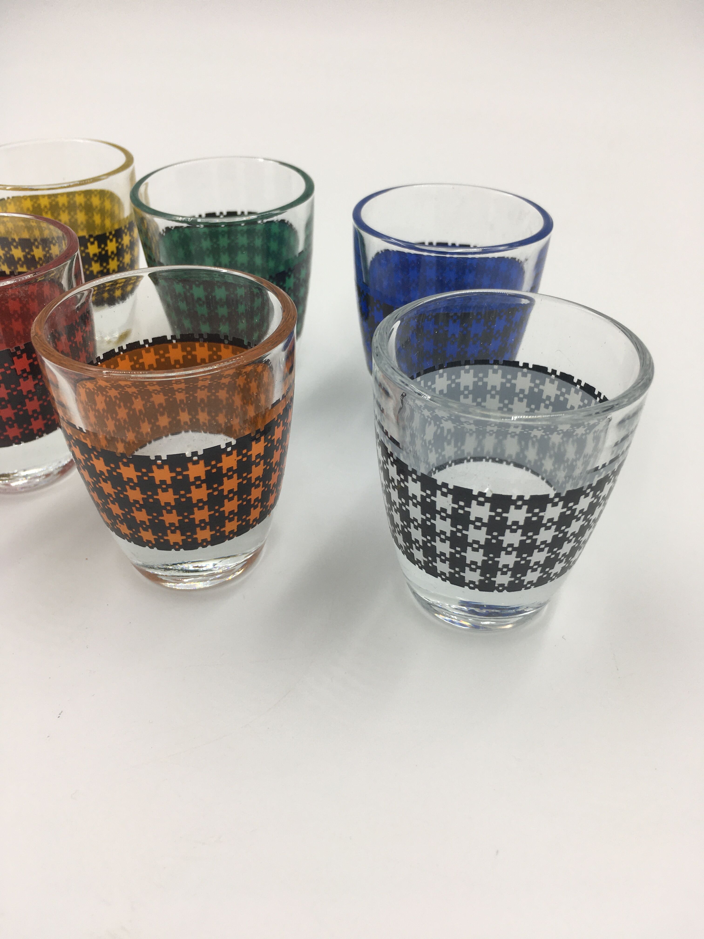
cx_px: 352
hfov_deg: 48.2
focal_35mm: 29
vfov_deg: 61.7
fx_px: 786
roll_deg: -2.4
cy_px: 470
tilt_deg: -37.1
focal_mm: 4.15
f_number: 2.2
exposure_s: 1/228
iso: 25
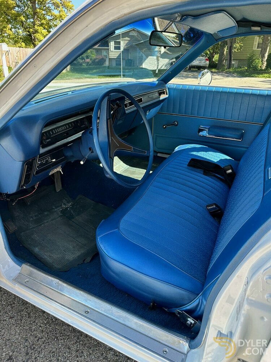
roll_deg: -1.8
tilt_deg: -25.7
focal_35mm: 24
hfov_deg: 56.8
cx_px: 136
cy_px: 181
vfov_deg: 71.6
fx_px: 251
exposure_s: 1/422
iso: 80
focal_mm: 6.86
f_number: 1.78
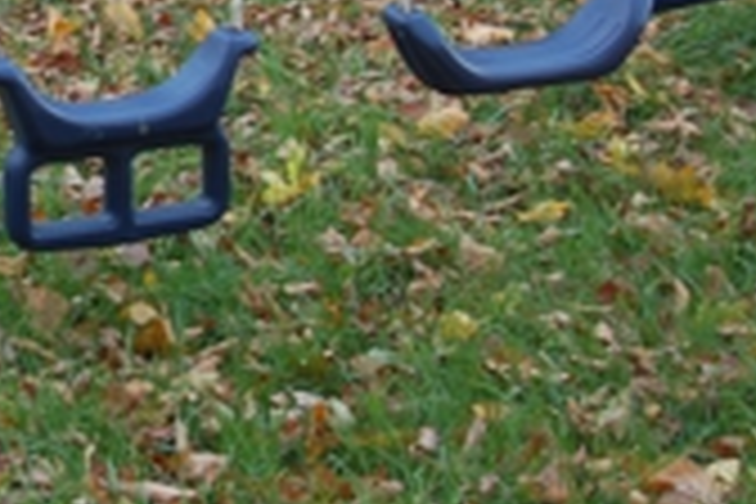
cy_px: -202
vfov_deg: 10.7
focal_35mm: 125
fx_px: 2625
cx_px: -153
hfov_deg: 15.8
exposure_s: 1/125
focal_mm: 28
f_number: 5.6
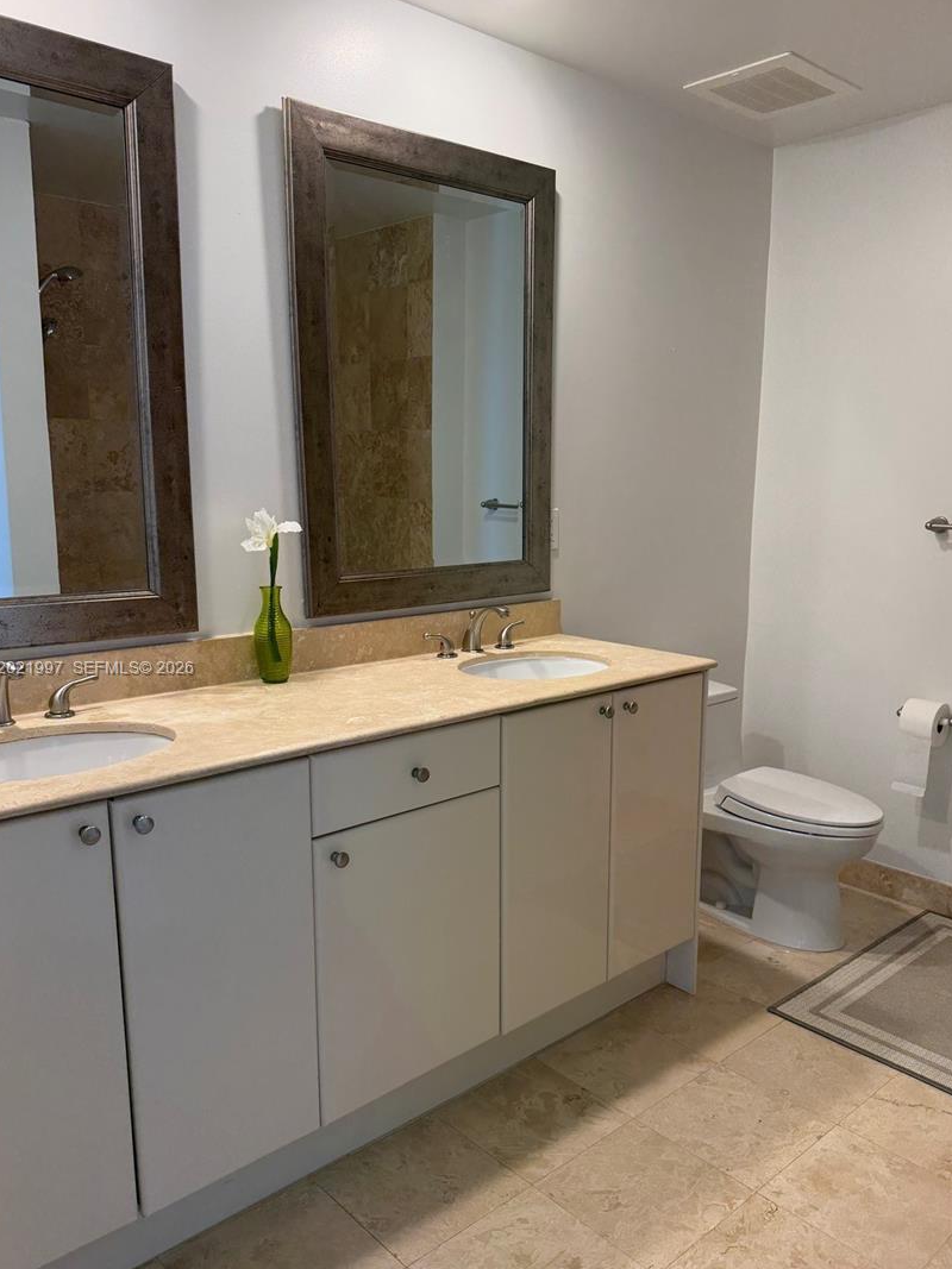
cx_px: 509
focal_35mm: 27
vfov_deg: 65.3
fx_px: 990
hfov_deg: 51.3
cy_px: 670
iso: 125
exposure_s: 1/155
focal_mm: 6.76
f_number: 1.78
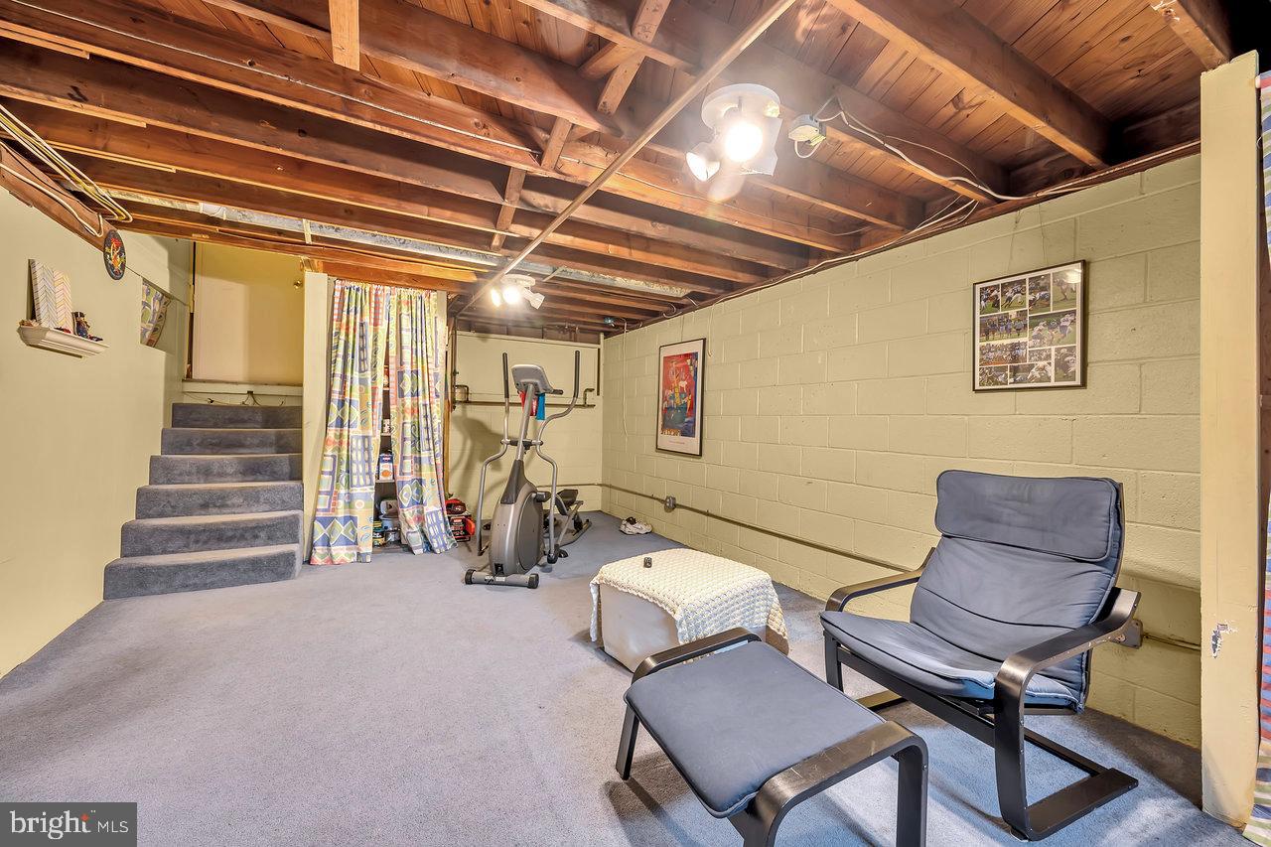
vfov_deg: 81.2
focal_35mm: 14
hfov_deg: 104.3
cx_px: 636
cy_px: 424
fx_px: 494
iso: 100
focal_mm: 14
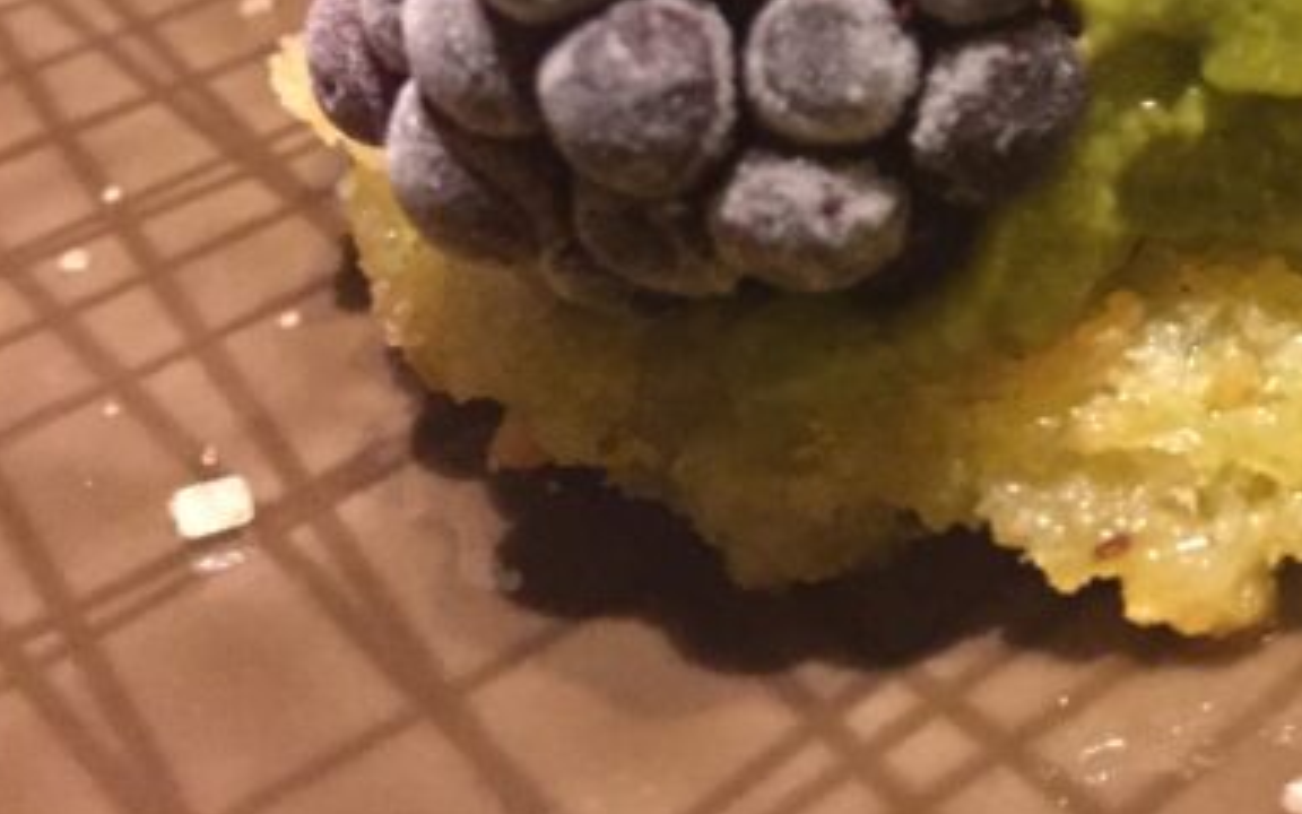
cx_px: 1397
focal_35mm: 68
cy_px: -254
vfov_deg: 17.9
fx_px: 2413
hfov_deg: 27.8
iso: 400
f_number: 2.2
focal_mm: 4.15
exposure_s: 1/17
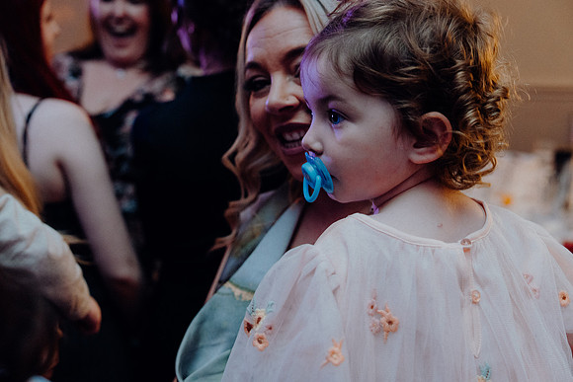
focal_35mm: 47
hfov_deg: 41.9
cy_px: 191
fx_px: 748
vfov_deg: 28.7
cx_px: 286
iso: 3200
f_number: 3.5
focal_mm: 47
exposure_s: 1/160
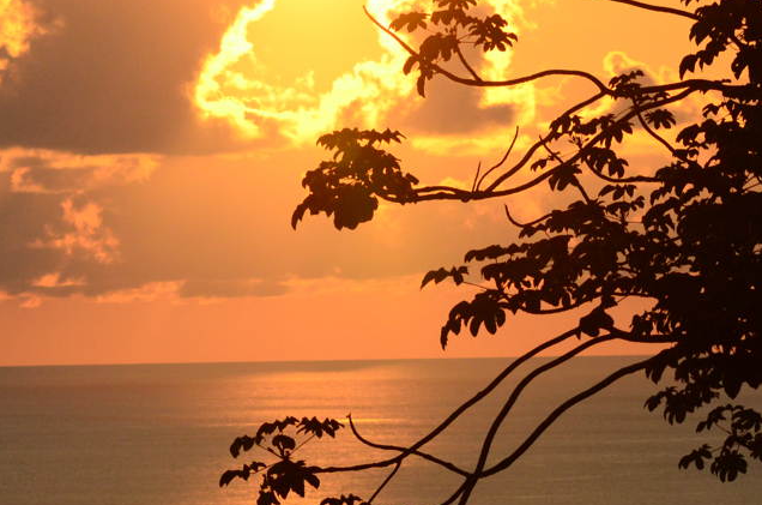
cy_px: 61
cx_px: 343
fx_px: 9567
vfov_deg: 3.0
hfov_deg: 4.6
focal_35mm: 453
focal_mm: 150
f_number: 9
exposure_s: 1/5000
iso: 1250
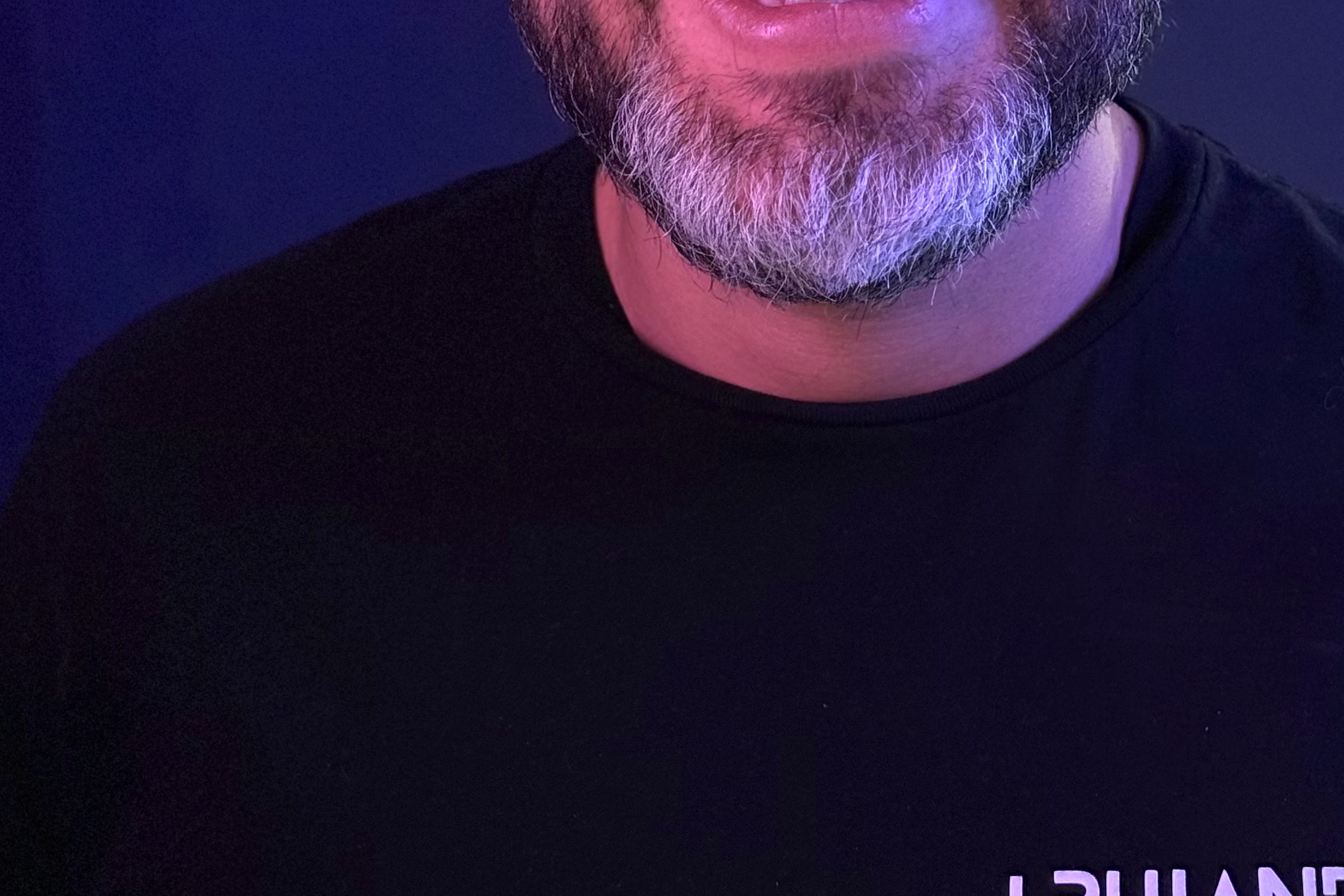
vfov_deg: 15.0
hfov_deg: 22.6
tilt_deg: -10.3
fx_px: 3360
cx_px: 831
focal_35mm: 90
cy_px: 102
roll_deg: +1.4
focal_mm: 6.76
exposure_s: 1/40
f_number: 1.78
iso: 500
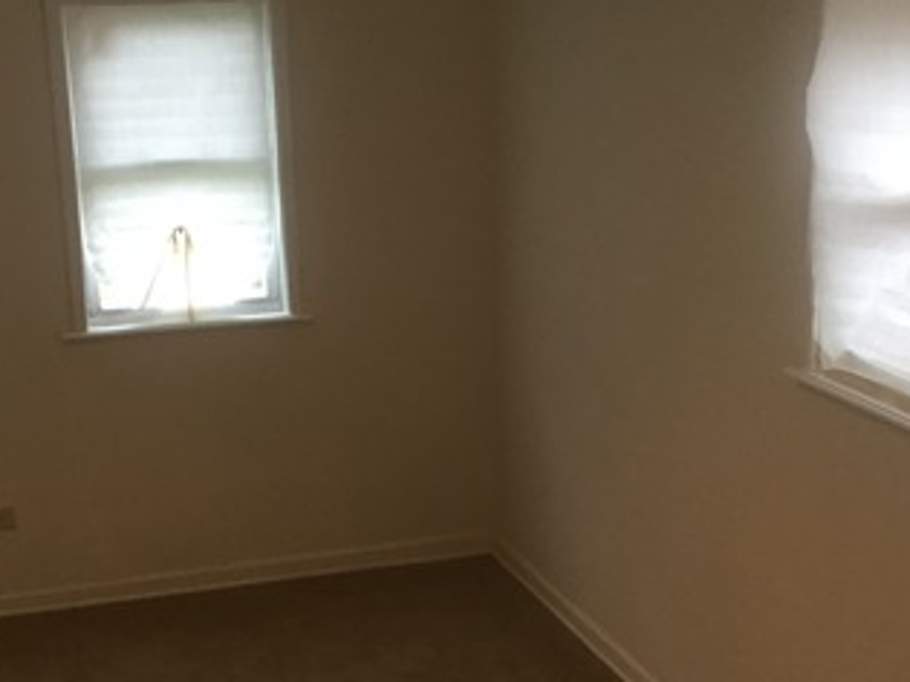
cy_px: 526
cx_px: 373
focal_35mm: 63
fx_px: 1656
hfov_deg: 30.7
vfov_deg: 23.0
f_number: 2.4
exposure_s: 1/30
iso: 64
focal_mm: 3.3
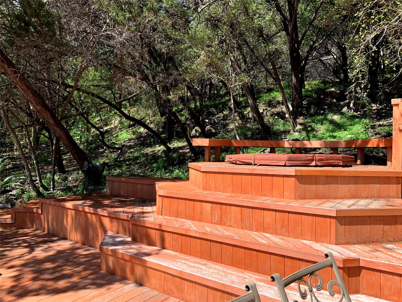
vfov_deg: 53.1
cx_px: 201
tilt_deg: +1.5
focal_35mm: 26
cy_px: 151
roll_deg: -0.9
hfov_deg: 67.3
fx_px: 302
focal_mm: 4.25
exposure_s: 1/711
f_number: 1.8
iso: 25
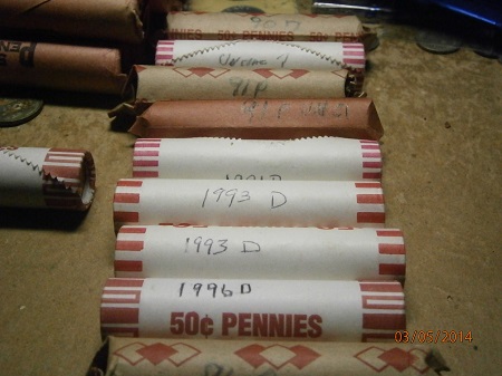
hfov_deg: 40.5
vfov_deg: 30.9
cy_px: 188
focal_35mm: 47
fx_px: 681
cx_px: 251
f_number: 3.4
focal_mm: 8.3
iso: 800
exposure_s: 1/160
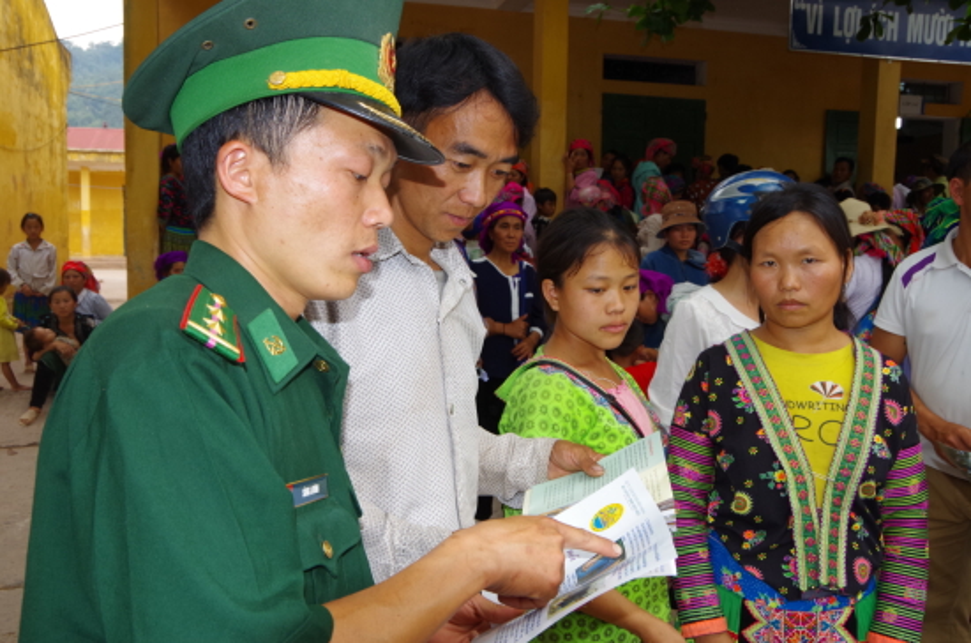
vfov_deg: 42.1
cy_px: 322
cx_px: 486
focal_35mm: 31
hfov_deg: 60.4
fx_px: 834
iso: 400
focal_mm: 21
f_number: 8
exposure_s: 1/80
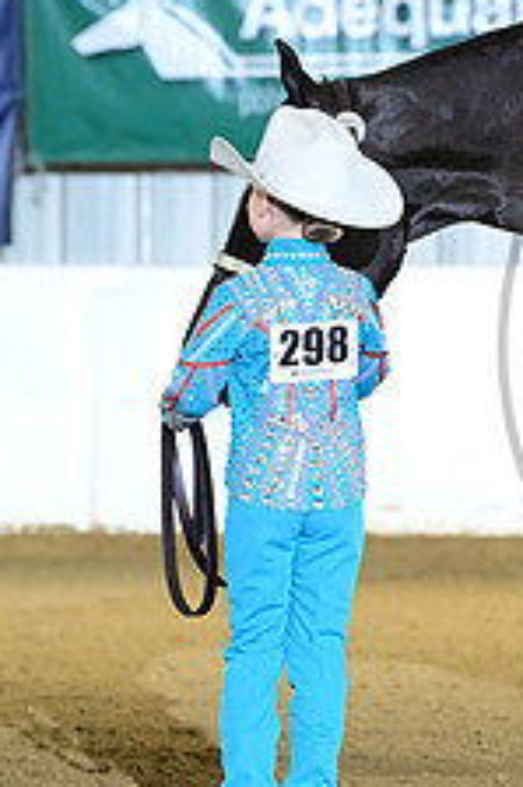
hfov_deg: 2.6
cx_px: 913
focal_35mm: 519
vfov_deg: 4.0
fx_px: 11327
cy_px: 346
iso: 3200
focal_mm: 200
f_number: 5.6
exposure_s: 1/200
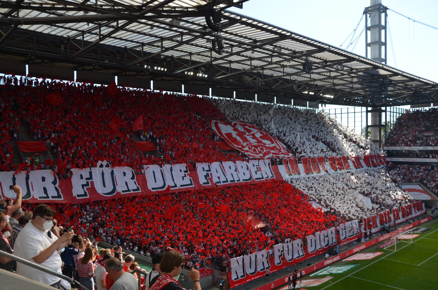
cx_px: 219
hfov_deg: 59.6
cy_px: 145
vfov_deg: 41.5
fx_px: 382
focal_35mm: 32
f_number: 6.3
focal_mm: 21
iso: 100
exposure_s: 1/200
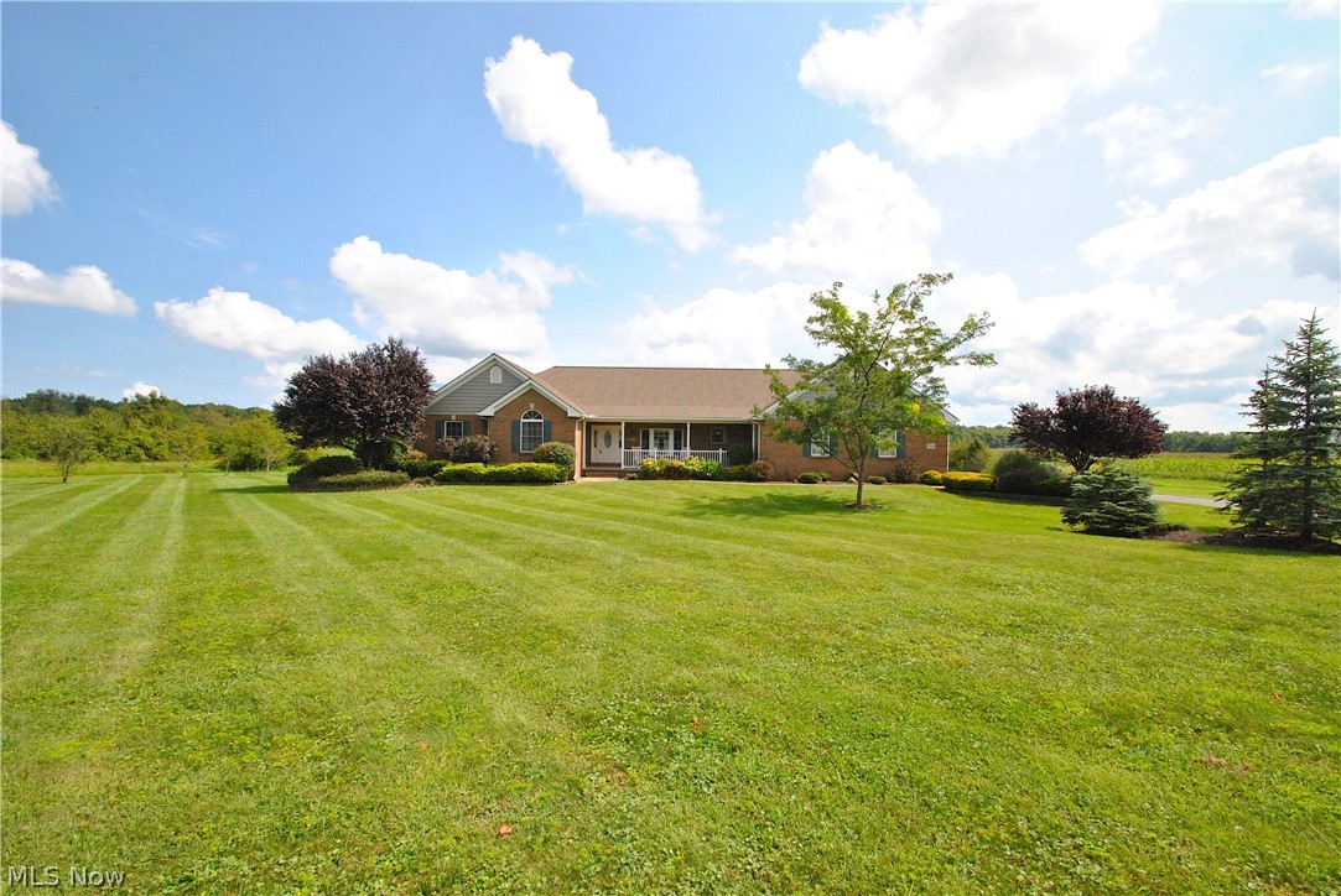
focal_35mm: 15
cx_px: 670
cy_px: 448
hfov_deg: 100.3
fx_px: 559
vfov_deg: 77.4
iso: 800
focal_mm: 10
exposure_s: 1/640
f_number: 13
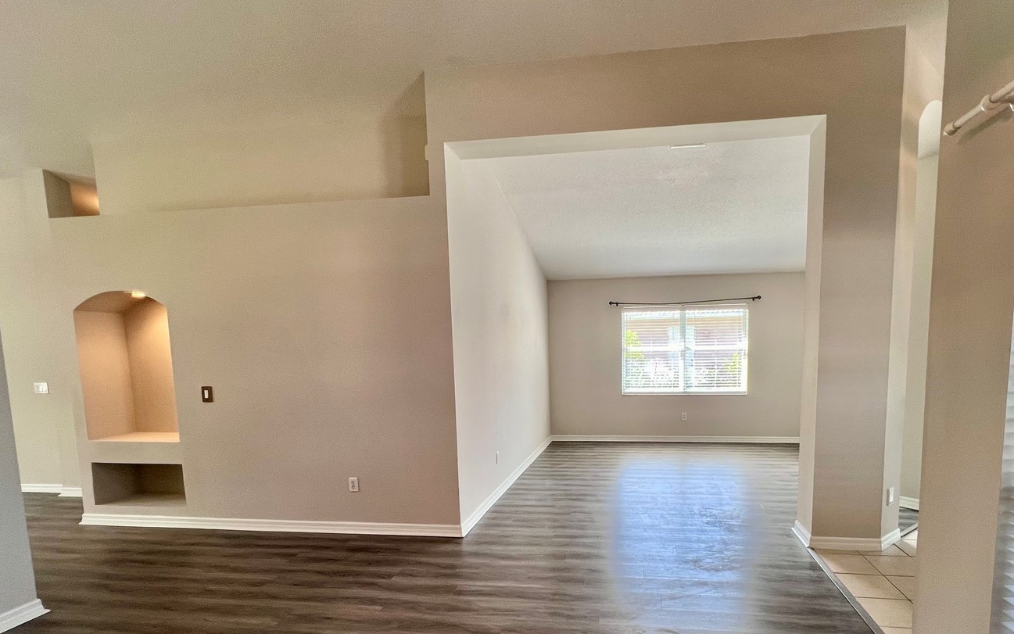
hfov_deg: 93.8
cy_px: 403
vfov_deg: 66.8
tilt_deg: -5.3
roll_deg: +1.7
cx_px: 576
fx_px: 470
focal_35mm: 17
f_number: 1.8
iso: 64
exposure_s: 1/120
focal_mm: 1.57
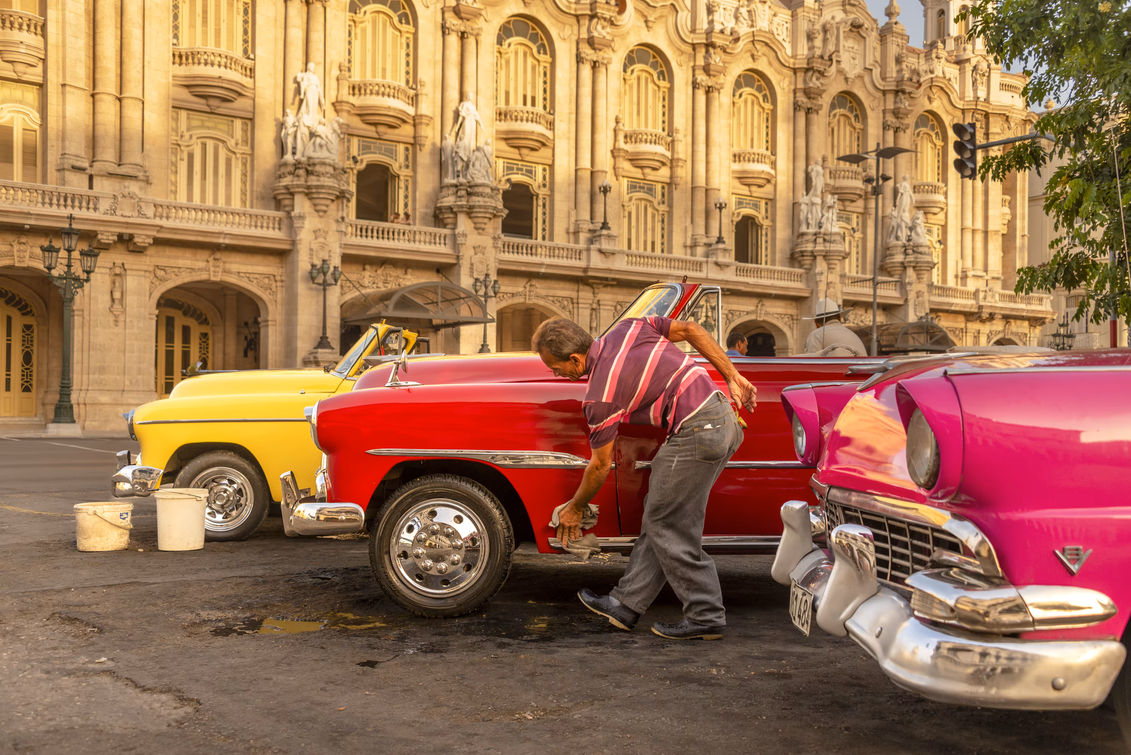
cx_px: 566
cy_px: 378
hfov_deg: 53.1
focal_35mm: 36
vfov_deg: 36.9
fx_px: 1131
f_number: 4.5
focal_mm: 36
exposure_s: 1/250
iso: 250
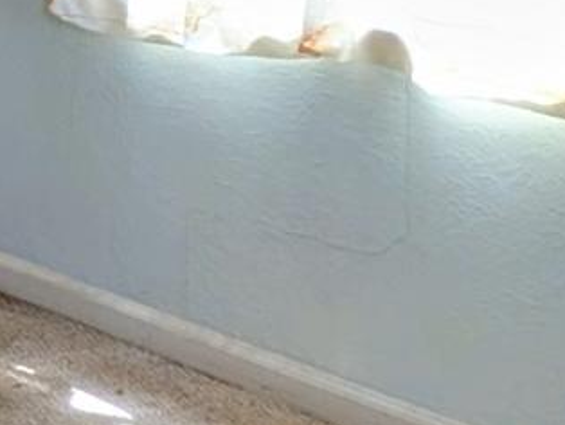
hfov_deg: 14.7
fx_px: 1274
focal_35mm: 78
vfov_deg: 17.1
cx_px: -815
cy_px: -214
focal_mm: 2.02
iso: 65
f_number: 1.7
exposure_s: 1/60
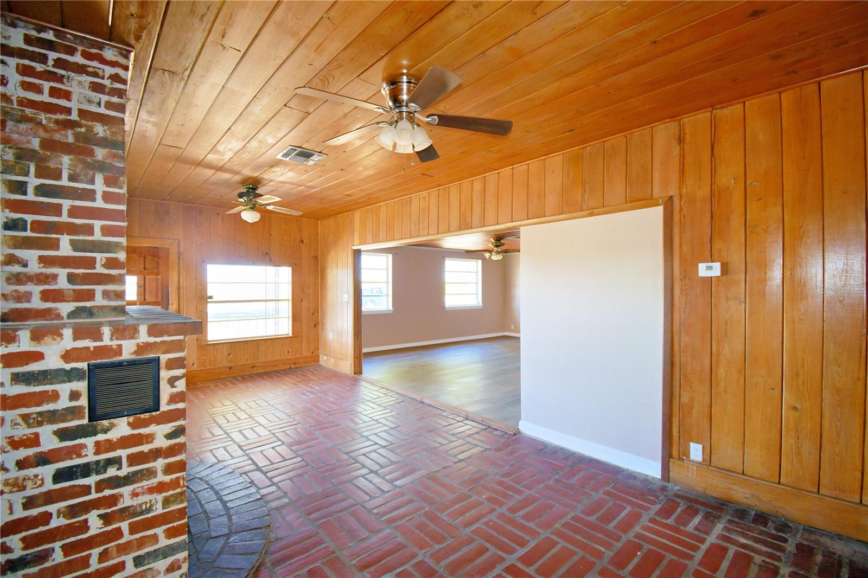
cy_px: 289
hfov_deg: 100.4
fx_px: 362
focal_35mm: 15
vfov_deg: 77.3
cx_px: 434
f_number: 4.5
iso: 200
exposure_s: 1/50
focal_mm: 10
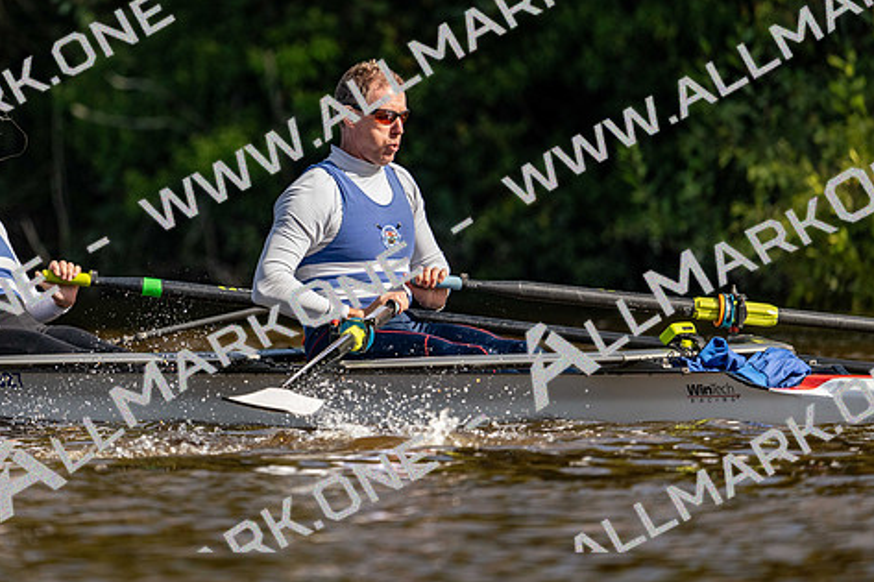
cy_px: 236
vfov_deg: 2.8
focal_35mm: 491
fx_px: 11916
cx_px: 368
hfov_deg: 4.2
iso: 560
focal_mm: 400
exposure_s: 1/3200
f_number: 4.5
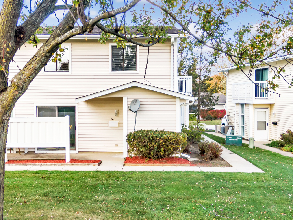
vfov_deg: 33.6
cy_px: 117
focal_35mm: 43
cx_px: 139
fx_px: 364
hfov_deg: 43.8
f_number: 3.4
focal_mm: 6.63
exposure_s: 1/160
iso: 100
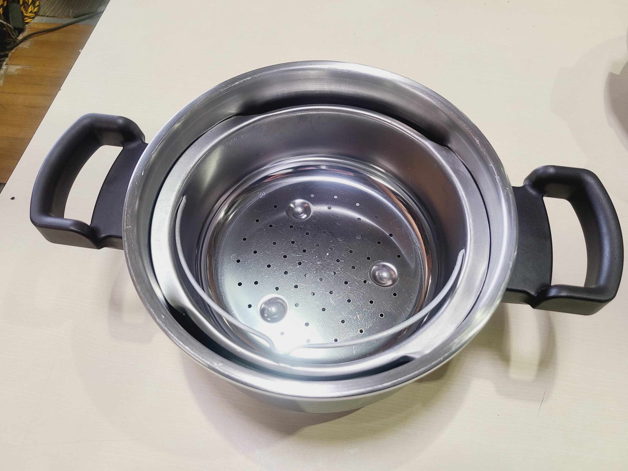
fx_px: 472
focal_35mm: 26
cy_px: 236
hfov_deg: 67.3
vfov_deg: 53.1
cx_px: 314
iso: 64
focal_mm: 5.4
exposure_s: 1/50
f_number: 1.8
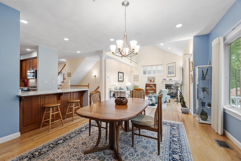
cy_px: 80
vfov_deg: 77.3
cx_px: 120
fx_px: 100
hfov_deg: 100.4
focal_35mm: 15
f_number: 8
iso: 320
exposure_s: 1/2.5
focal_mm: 10
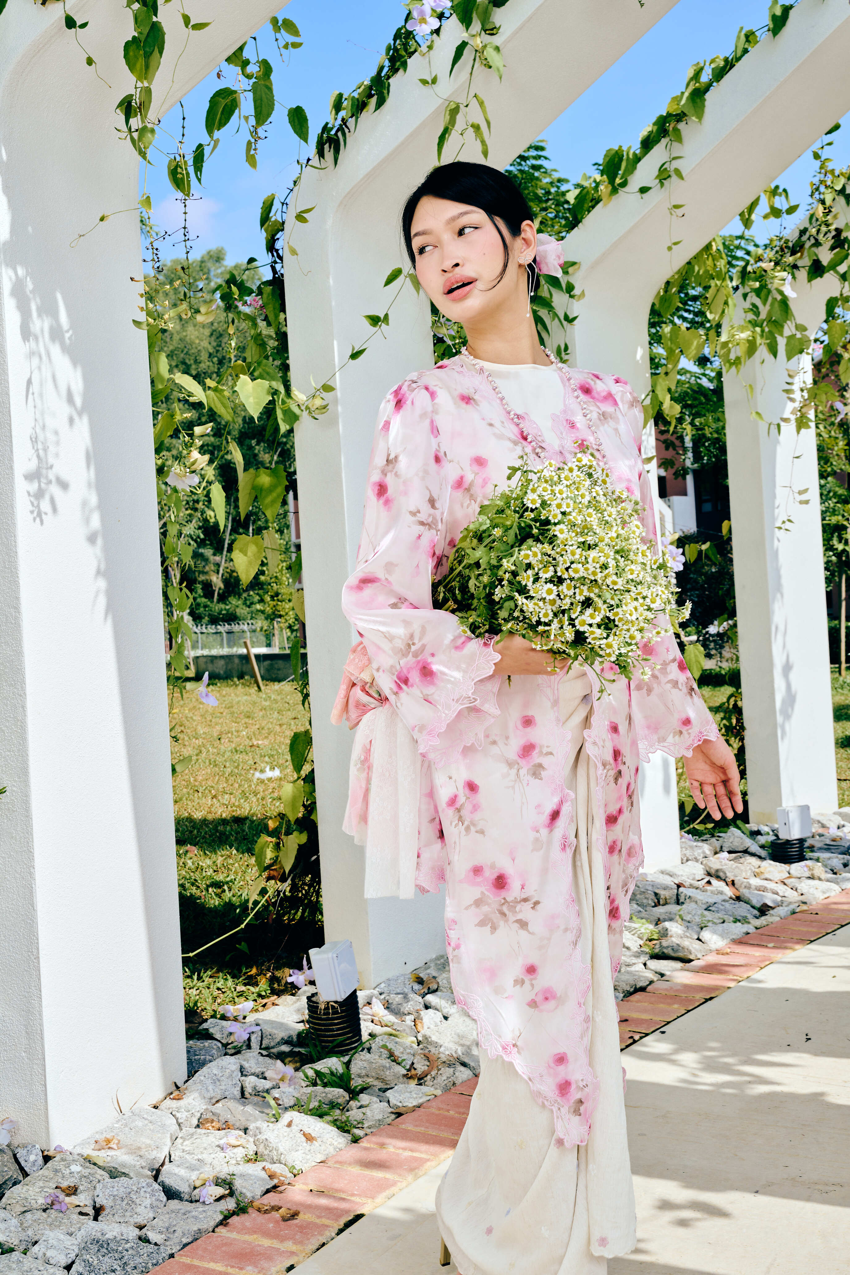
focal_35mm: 41
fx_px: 1452
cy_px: 638
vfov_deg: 47.4
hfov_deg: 32.6
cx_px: 425
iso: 125
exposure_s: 1/125
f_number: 10
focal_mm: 41
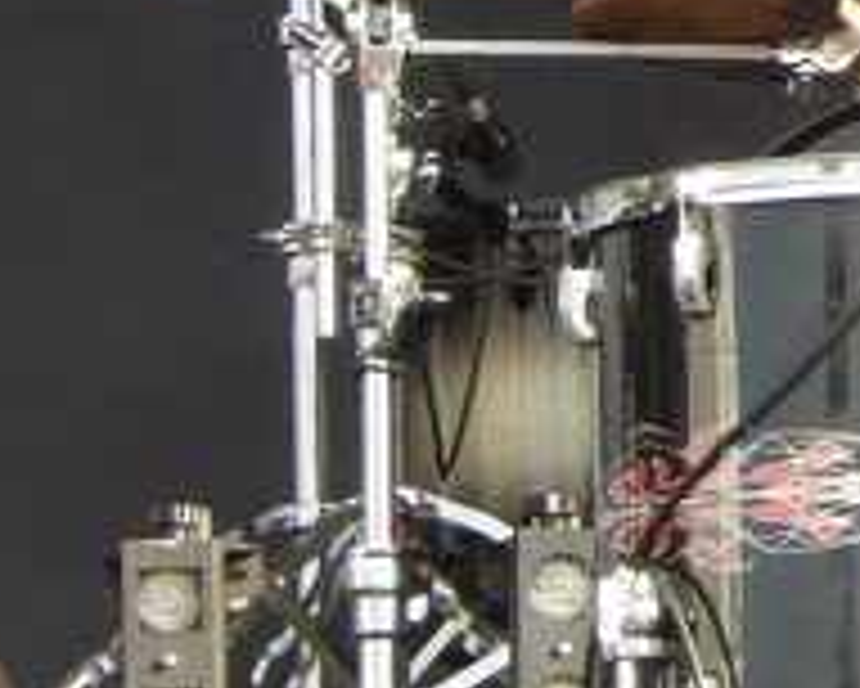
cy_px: -162
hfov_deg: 2.2
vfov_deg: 1.8
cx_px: 1634
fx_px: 22130
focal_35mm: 869
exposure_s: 1/250
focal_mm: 38.6
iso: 400
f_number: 5.8
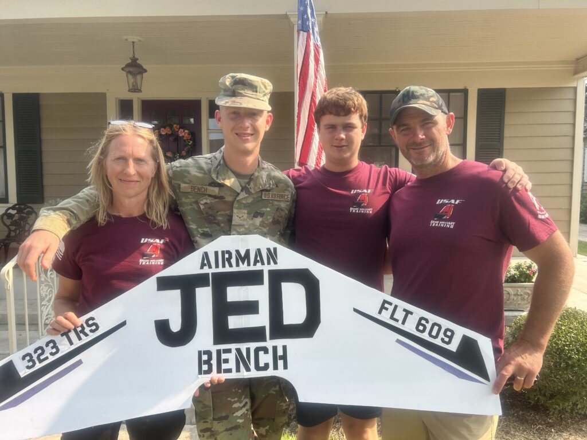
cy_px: 220
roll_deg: +0.3
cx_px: 294
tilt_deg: -4.8
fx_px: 441
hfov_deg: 67.3
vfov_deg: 53.1
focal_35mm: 26
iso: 50
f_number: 1.5
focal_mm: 5.7
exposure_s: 1/924
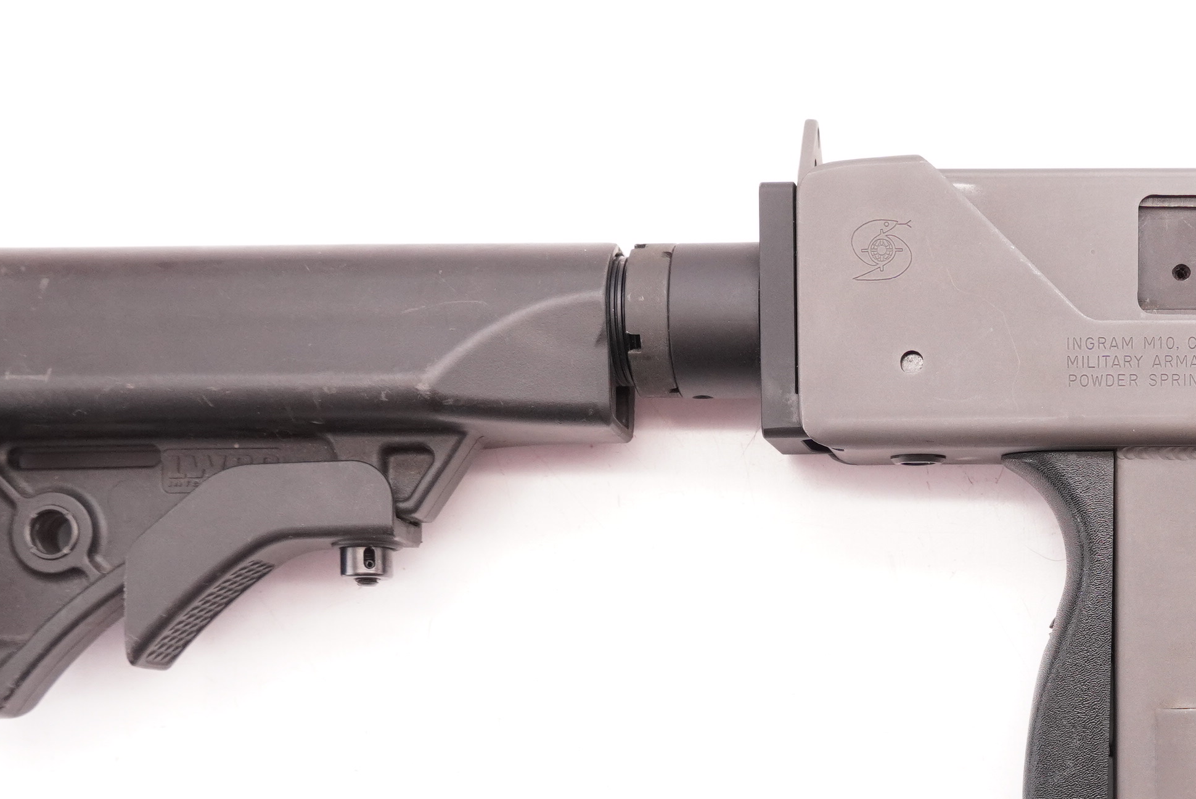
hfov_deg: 32.7
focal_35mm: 59
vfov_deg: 22.2
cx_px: 1002
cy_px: 800
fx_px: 1961
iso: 1000
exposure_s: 1/125
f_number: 5.6
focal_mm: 18
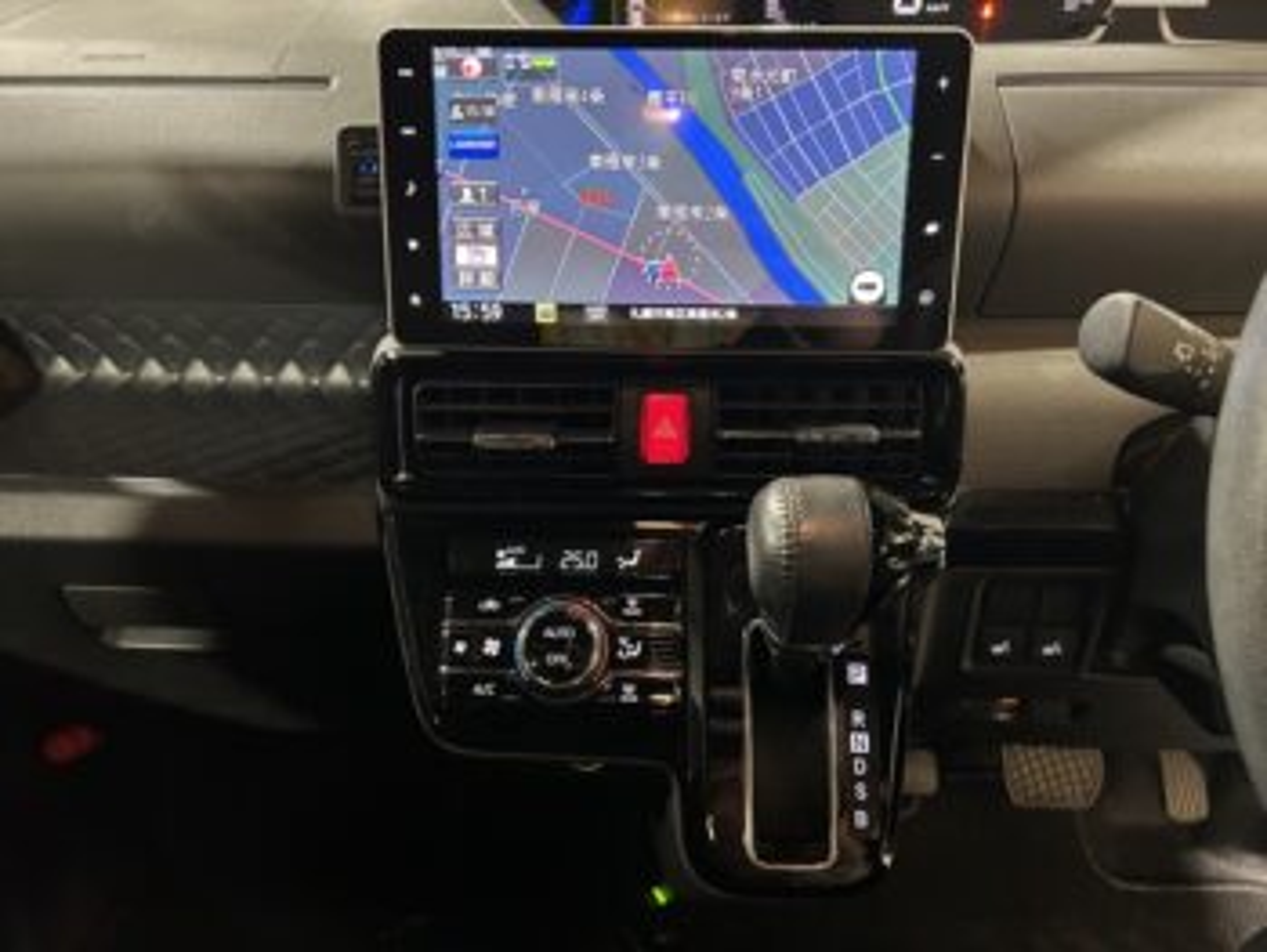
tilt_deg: -33.2
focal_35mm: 26
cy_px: 476
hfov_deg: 67.3
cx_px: 634
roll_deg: +0.8
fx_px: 952
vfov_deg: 53.1
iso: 500
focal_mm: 5.7
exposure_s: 1/33
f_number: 1.5
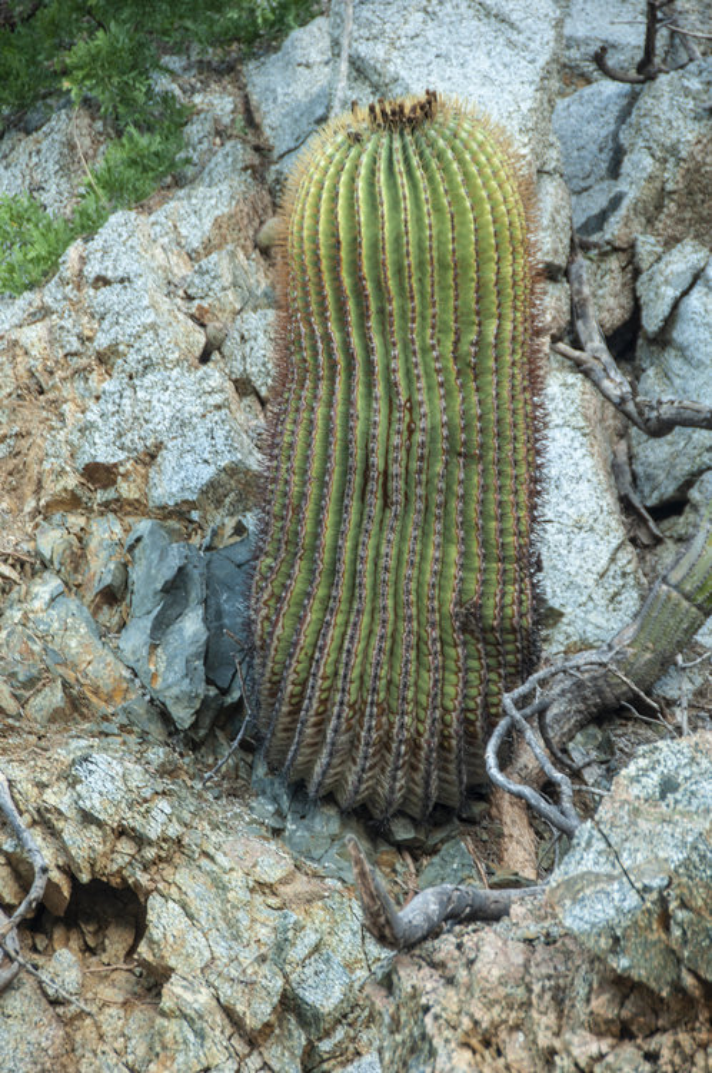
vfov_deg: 11.4
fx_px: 5354
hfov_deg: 7.6
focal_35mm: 180
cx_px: 356
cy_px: 536
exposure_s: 1/60
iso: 200
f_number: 5.6
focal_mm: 120
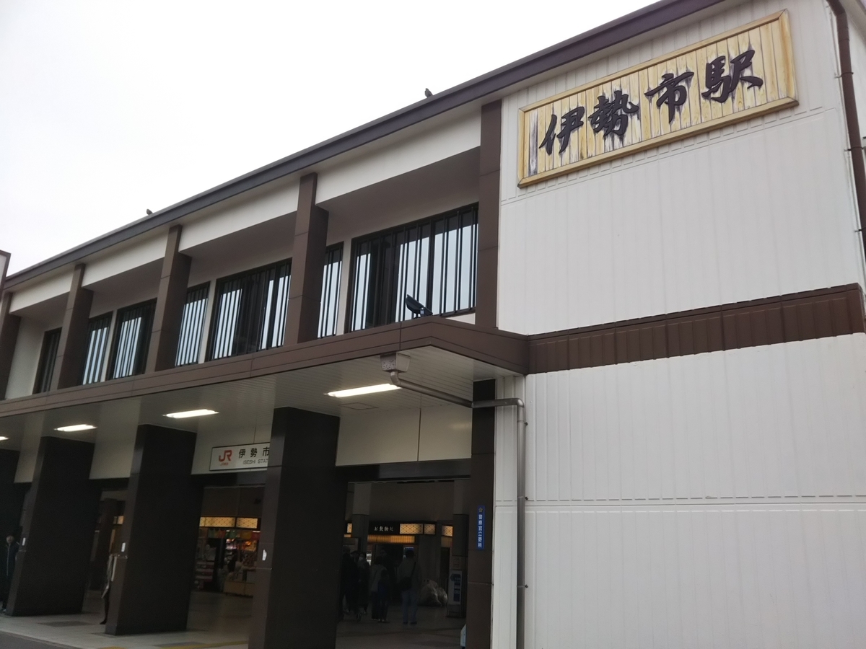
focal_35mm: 30
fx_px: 751
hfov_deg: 60.0
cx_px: 433
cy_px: 324
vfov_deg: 46.8
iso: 20
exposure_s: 1/233
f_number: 2.2
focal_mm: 4
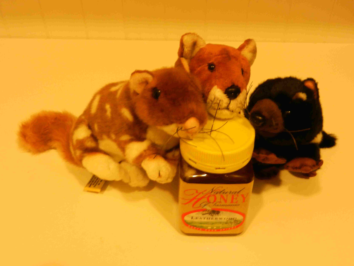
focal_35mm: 33
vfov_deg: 42.9
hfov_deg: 55.4
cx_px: 177
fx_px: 337
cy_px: 133
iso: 400
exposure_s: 1/6
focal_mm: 5.9
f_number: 3.8
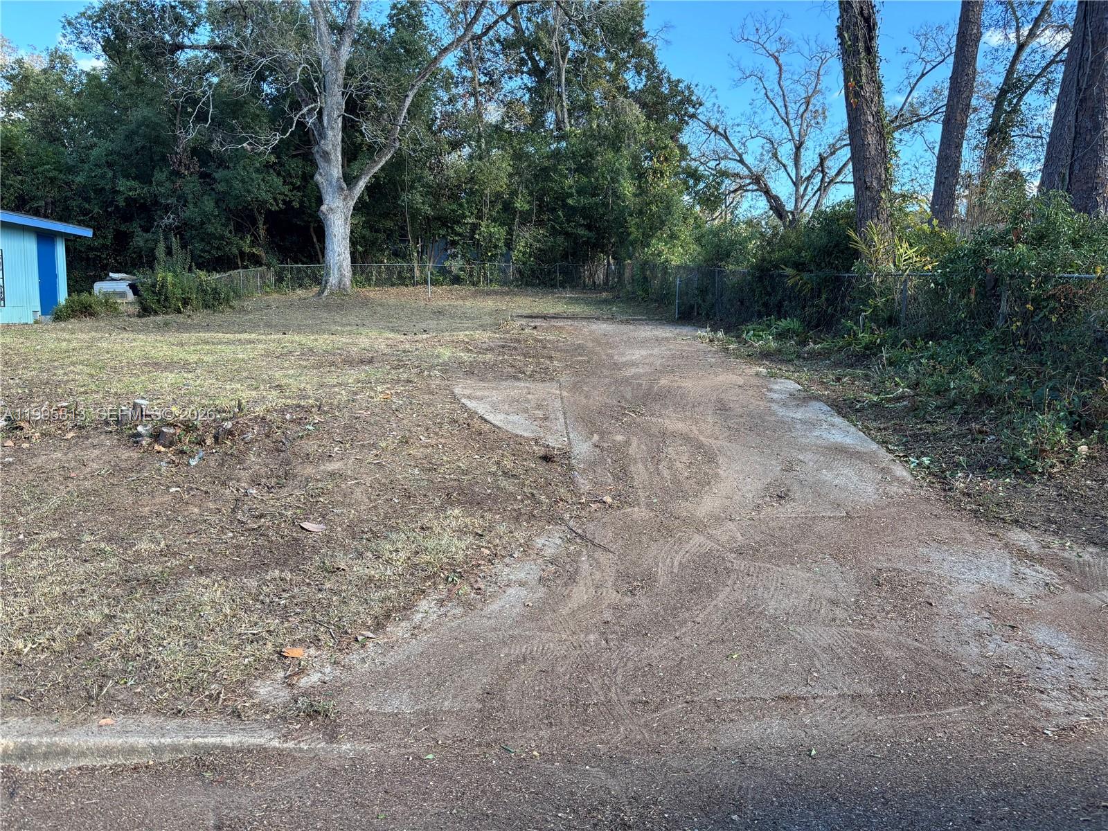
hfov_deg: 67.3
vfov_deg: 53.1
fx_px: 832
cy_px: 416
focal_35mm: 26
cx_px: 554
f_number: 1.6
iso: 50
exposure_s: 1/345
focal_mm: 5.96
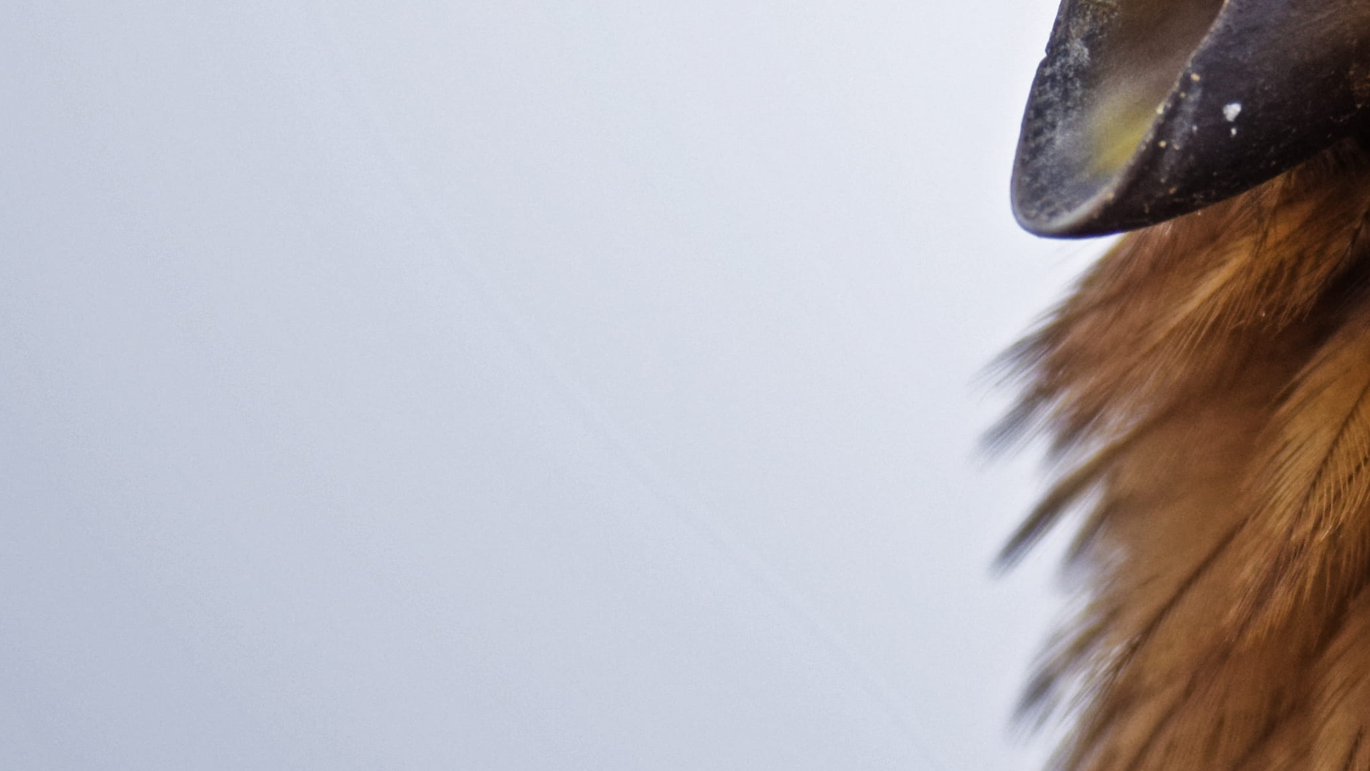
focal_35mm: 907
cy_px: -433
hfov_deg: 2.4
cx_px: 1710
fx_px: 32946
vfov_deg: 1.3
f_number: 5.6
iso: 200
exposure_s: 1/640
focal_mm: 200
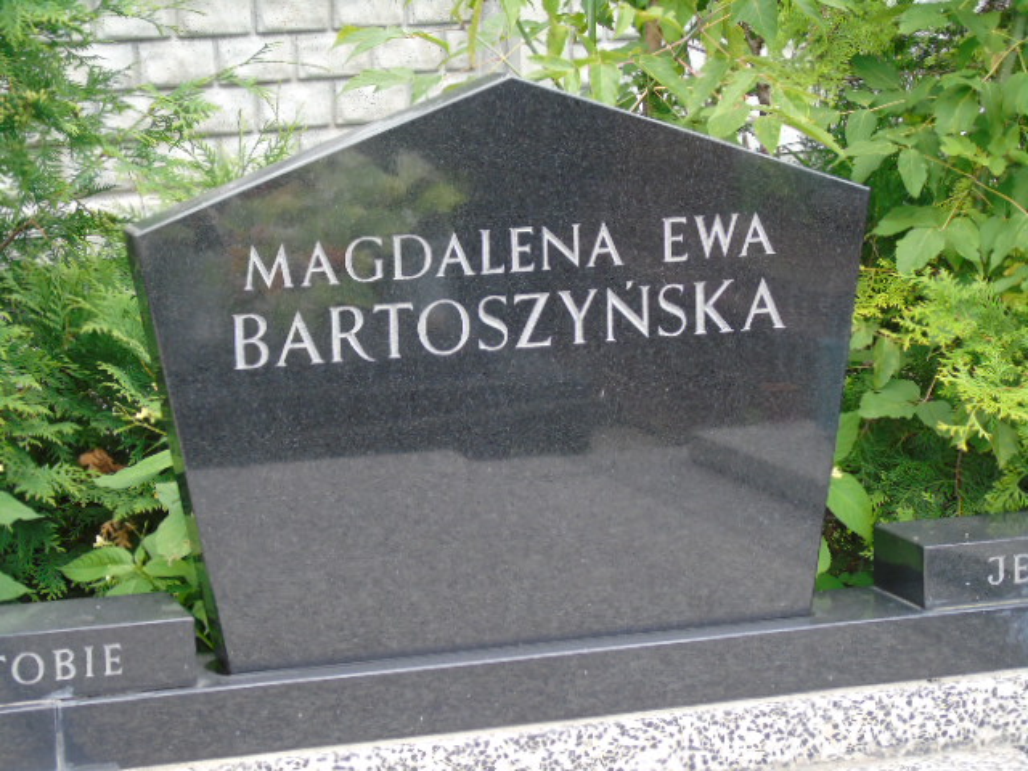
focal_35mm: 108
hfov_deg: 18.2
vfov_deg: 13.7
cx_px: 514
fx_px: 3207
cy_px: 386
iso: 200
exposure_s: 1/60
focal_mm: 19
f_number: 4.4
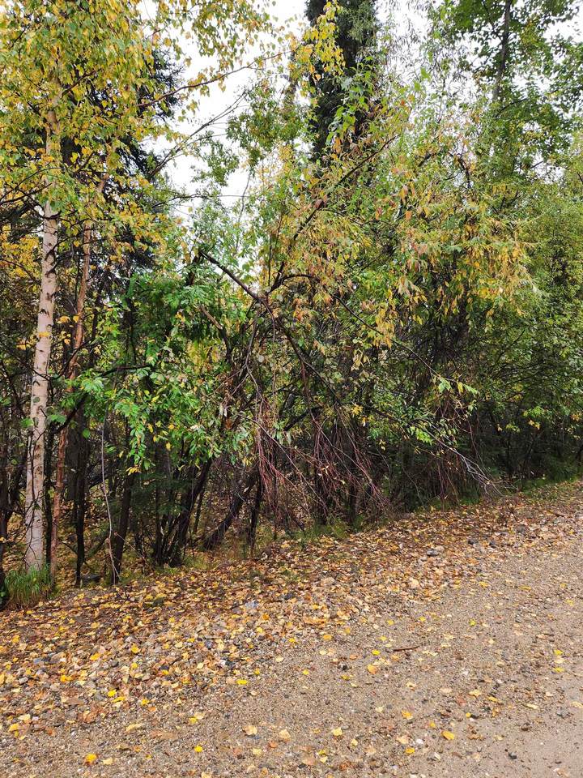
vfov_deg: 73.9
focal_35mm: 23
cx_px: 292
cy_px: 389
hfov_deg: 58.9
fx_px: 516
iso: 80
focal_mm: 5.4
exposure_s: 1/180
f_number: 1.8
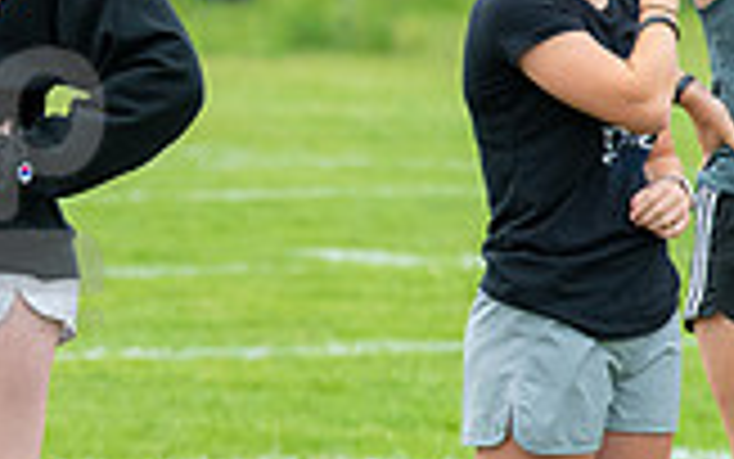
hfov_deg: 2.9
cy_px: 173
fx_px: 14548
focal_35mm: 727
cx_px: -32
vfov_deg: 1.8
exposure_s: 1/1000
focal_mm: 200
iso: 1250
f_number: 5.6
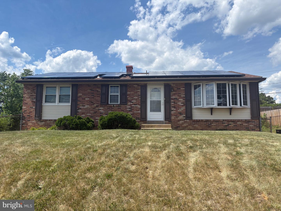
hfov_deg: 67.3
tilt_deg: +6.3
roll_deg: -0.4
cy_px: 106
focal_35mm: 26
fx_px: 211
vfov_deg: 53.1
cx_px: 140
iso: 50
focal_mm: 5.96
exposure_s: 1/4329
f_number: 1.6
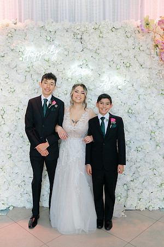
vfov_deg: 54.4
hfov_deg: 37.9
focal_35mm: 35
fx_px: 239
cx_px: 82
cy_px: 124
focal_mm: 35
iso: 400
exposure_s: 1/160
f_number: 4
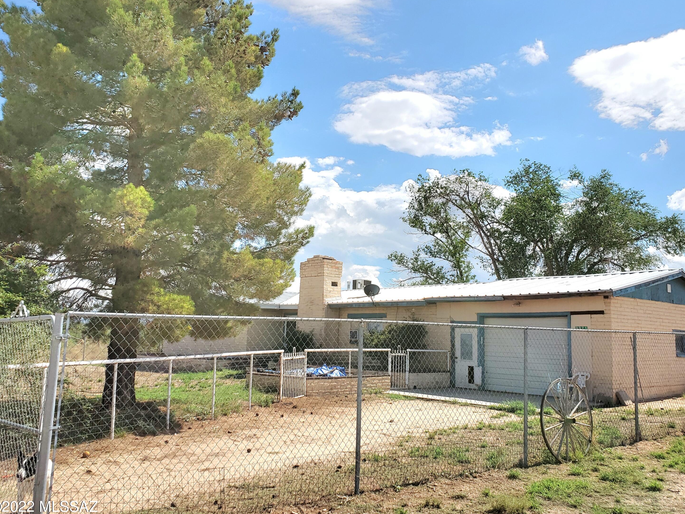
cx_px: 345
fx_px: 534
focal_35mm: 27
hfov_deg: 65.3
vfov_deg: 51.4
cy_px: 264
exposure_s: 1/2500
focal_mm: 4.3
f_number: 2.4
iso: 50
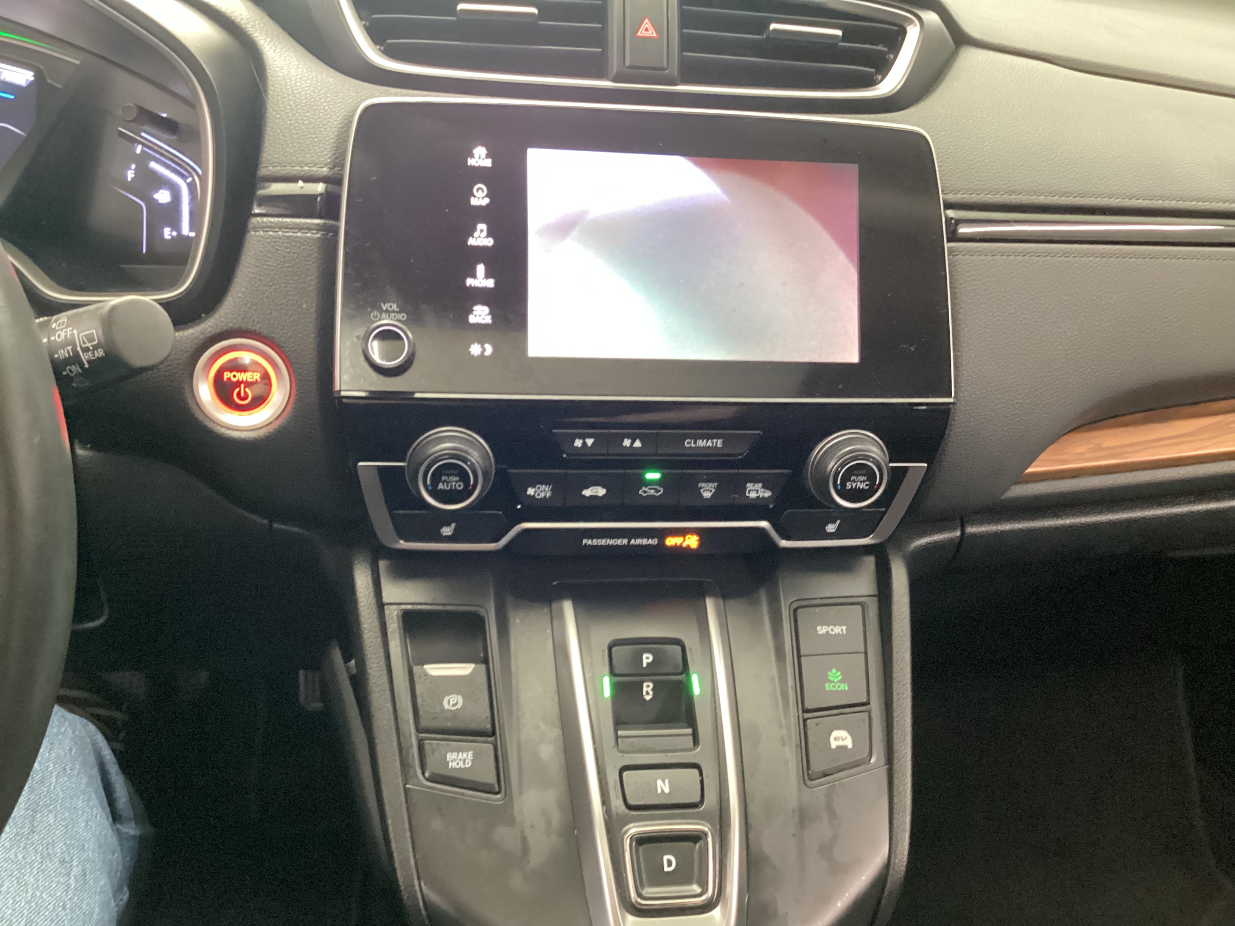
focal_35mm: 31
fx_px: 1106
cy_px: 463
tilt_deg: -33.7
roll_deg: -6.5
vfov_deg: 45.4
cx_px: 618
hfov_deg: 58.4
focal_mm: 3.3
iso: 640
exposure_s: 1/17
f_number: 2.4
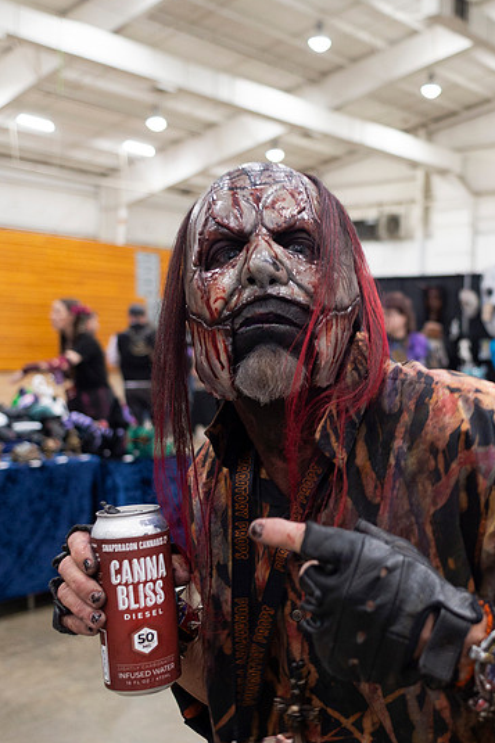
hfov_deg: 30.7
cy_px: 423
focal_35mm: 43
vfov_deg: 45.3
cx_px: 364
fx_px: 887
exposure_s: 1/60
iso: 1600
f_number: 2.8
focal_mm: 24
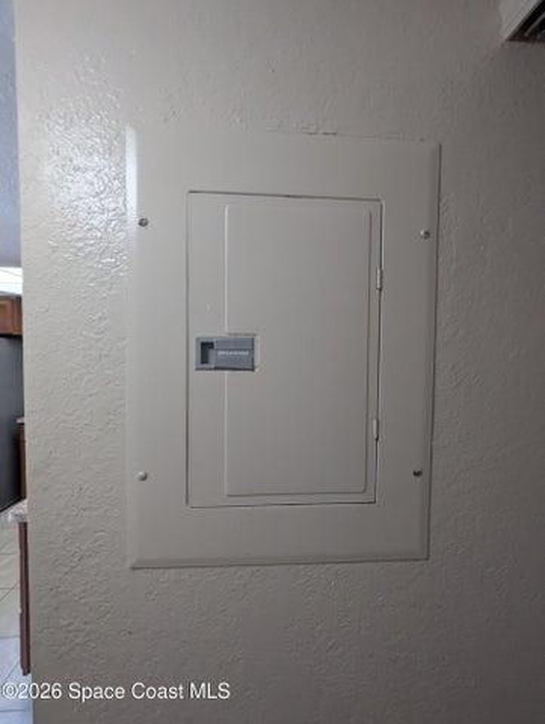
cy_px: 362
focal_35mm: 16
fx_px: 335
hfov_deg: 78.2
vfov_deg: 94.4
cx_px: 272
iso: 587
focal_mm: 2.35
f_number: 2.2
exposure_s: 1/120
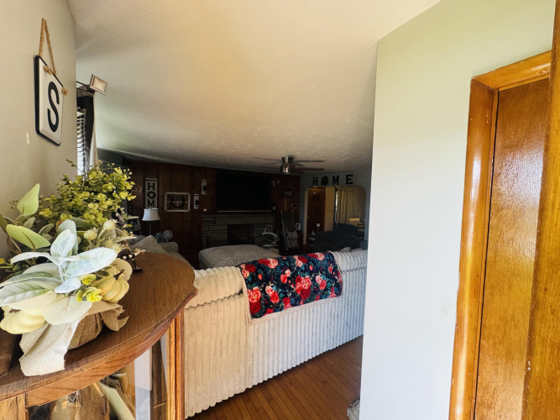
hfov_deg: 102.1
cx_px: 280
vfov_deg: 85.7
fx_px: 226
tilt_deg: -4.3
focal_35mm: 14
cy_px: 210
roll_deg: -1.6
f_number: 2.2
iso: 200
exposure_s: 1/99
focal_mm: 2.22
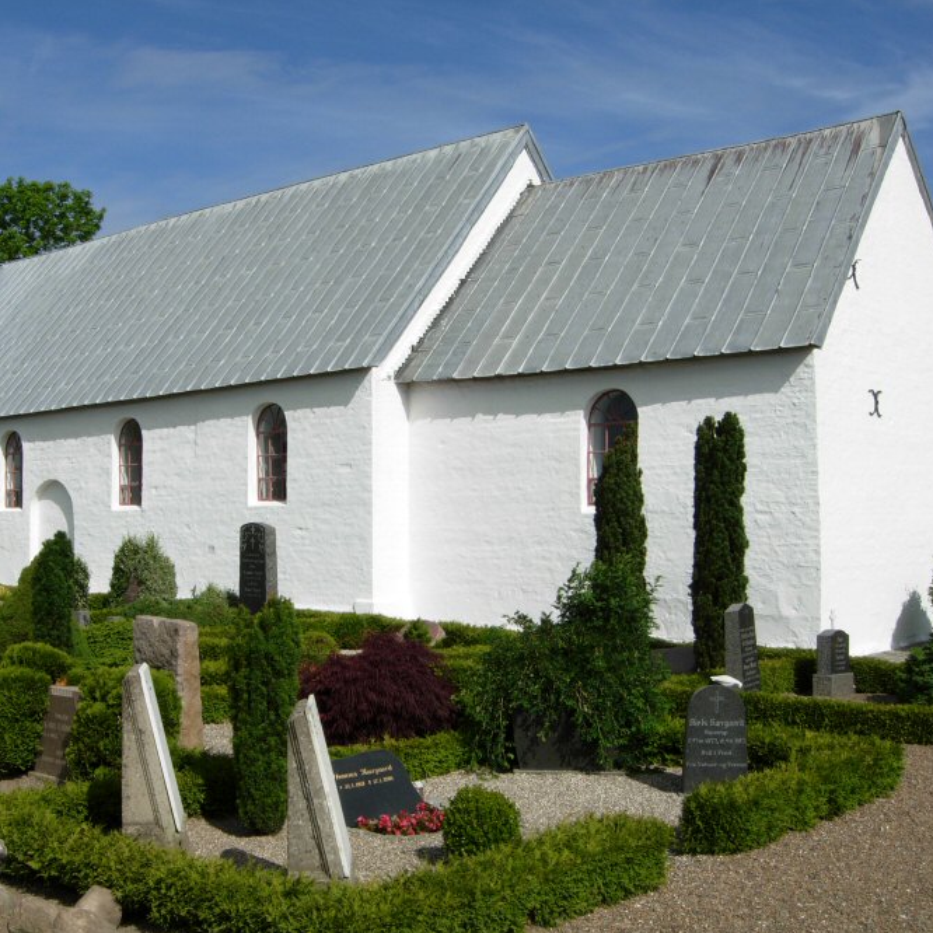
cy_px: 470
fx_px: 1311
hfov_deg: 39.0
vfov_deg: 39.2
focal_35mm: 43
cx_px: 360
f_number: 7.6
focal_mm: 7.5
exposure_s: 1/395
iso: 50
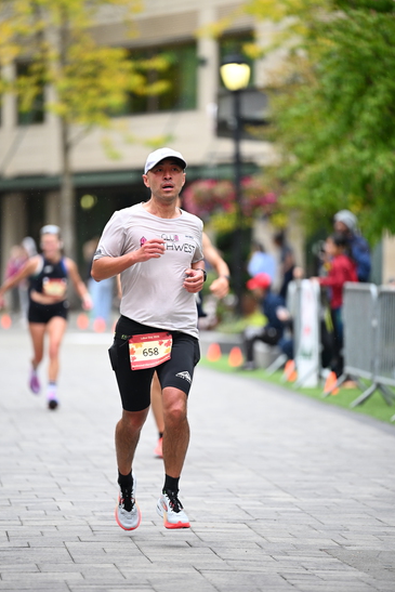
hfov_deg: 6.8
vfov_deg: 10.2
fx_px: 3306
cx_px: 198
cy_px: 295
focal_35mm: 201
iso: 1250
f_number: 2.8
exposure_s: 1/1600
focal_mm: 200
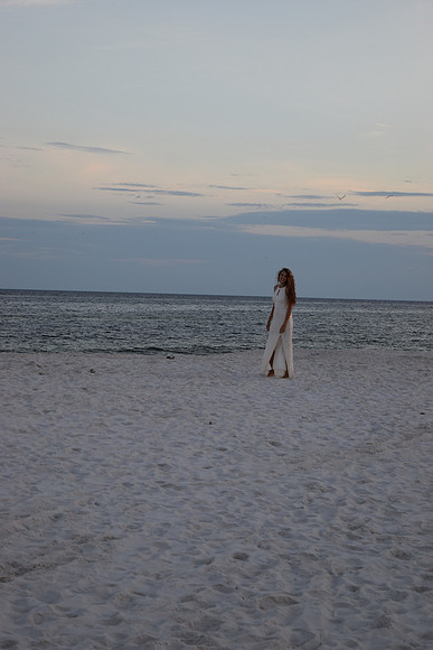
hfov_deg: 16.6
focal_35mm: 82
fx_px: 1487
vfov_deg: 24.6
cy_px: 325
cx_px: 216
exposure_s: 1/160
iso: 400
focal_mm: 55
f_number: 6.3
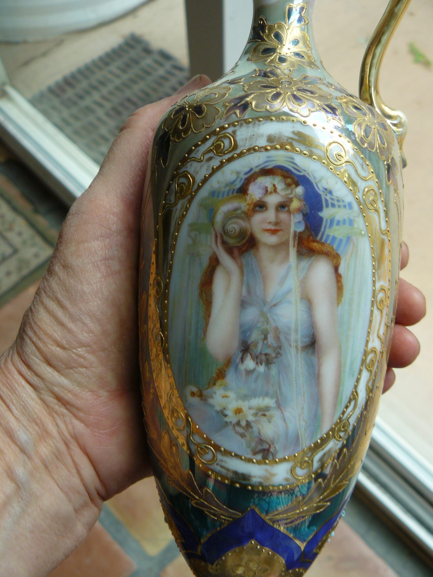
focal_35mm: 36
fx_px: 600
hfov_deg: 39.7
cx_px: 216
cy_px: 288
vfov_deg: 51.4
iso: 100
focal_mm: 6
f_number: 2.8
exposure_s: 1/125
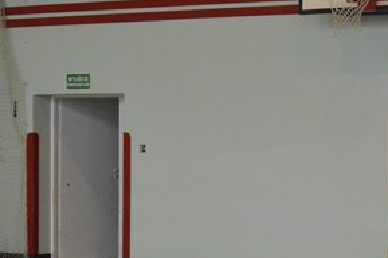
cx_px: 145
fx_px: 1787
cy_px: 241
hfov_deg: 12.4
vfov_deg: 8.2
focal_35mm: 166
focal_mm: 40
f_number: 4.5
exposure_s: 1/500
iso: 3200
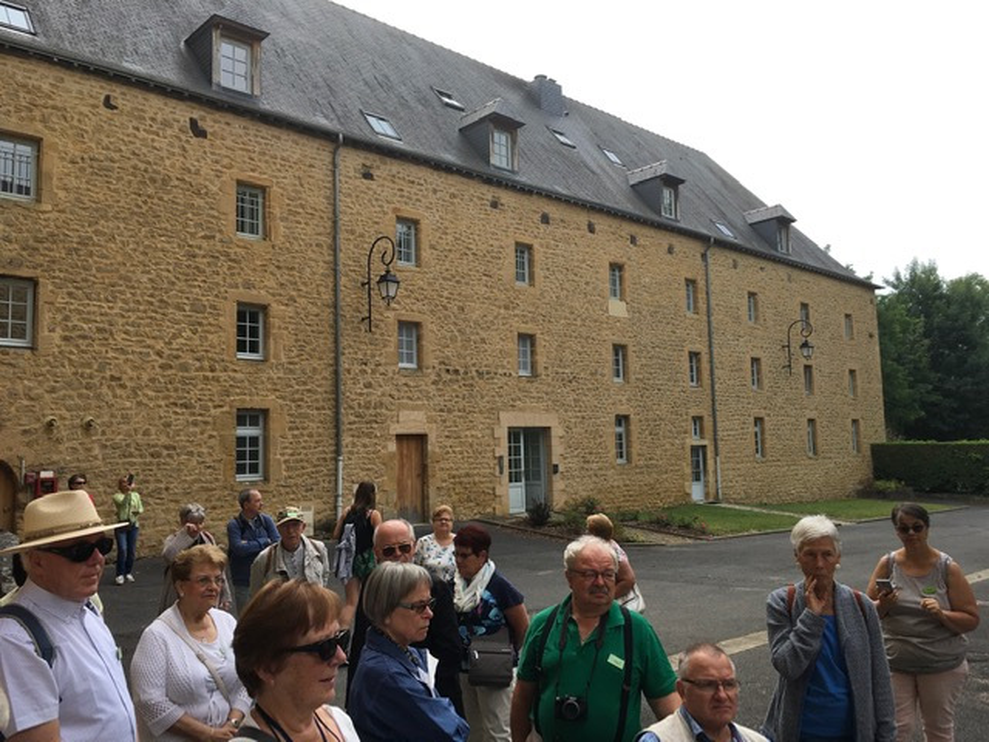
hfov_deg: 61.7
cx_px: 494
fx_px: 829
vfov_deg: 48.2
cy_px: 371
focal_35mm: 29
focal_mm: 4.15
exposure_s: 1/565
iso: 25
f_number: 2.2
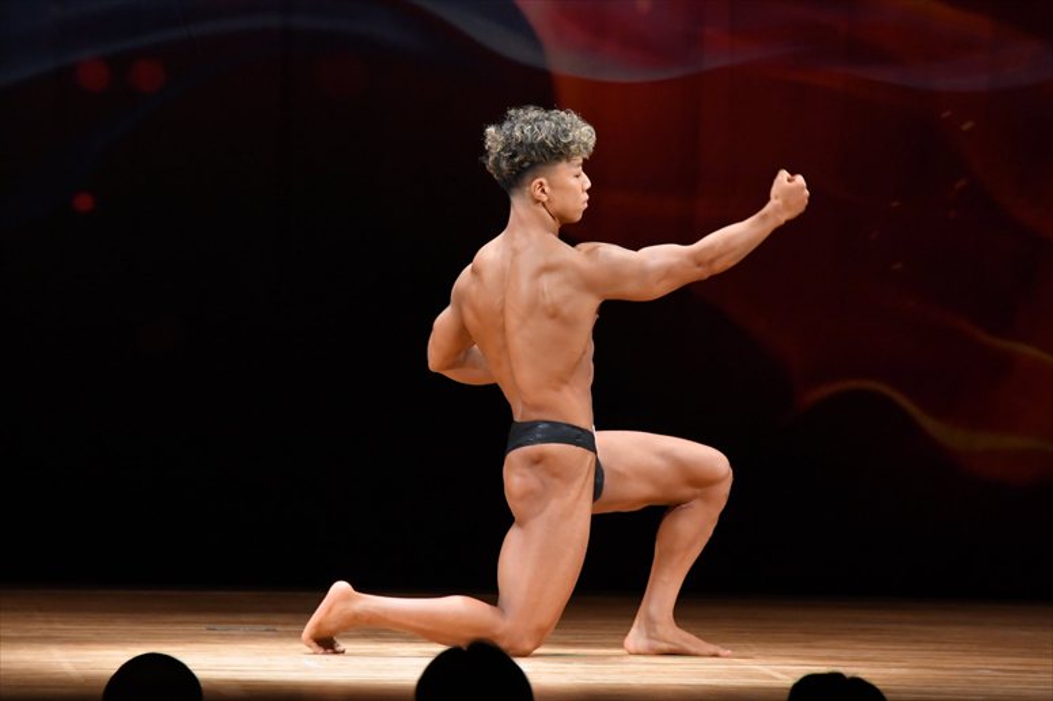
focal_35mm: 285
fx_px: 8332
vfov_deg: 4.8
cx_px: 526
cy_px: 350
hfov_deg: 7.2
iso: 4000
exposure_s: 1/400
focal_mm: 190
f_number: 5.6
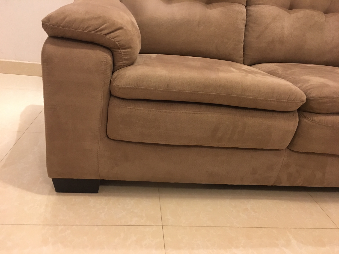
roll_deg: -7.1
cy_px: 127
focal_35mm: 29
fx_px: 284
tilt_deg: -22.3
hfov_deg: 61.7
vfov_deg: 48.2
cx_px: 170
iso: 80
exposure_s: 1/15
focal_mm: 4.15
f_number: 2.2
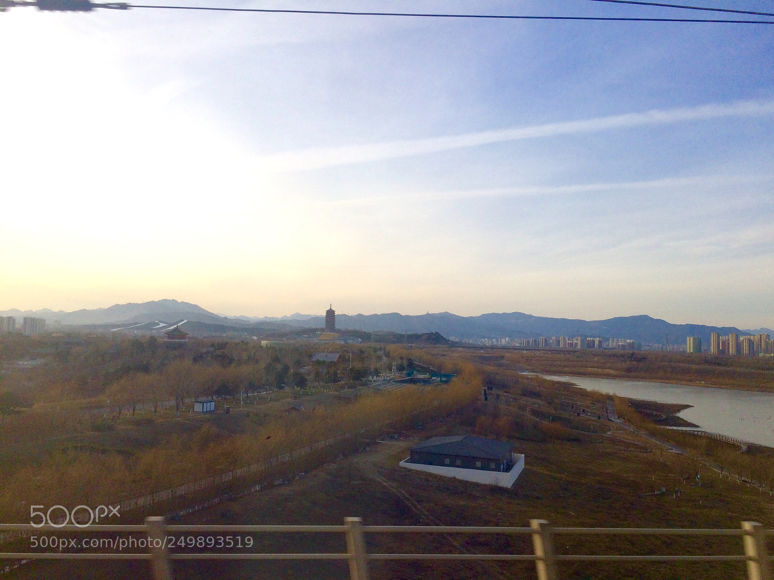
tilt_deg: -0.1
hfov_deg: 61.7
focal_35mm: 29
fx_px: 648
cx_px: 387
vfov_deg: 48.2
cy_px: 290
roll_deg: -1.3
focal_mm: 4.15
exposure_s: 1/488
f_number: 2.2
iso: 32
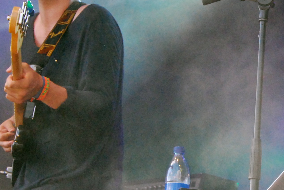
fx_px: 1081
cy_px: 62
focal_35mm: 137
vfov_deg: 10.0
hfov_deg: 14.8
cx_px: 276
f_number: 7.1
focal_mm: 30
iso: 1600
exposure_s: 1/1250
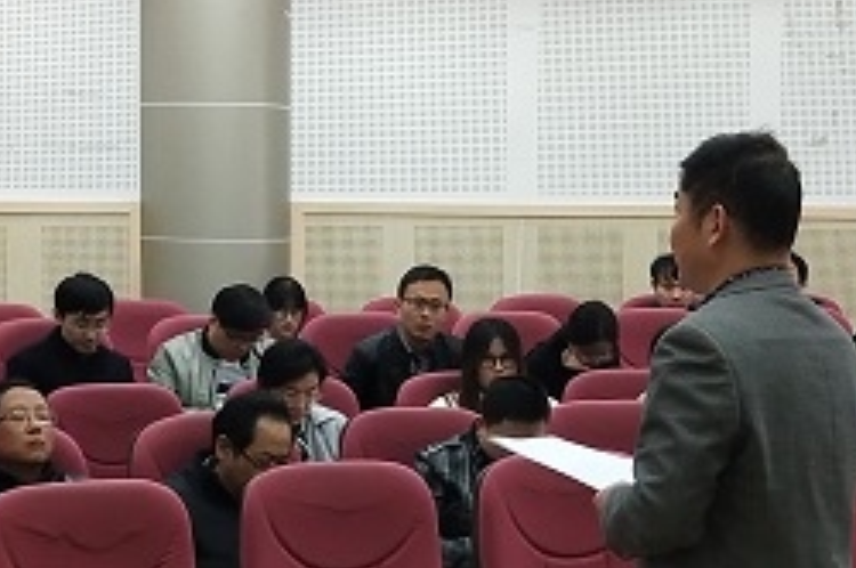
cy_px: 397
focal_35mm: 100
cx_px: 414
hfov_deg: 20.4
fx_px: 2375
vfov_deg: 13.6
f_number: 1.8
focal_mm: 3.95
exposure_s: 1/50
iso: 292
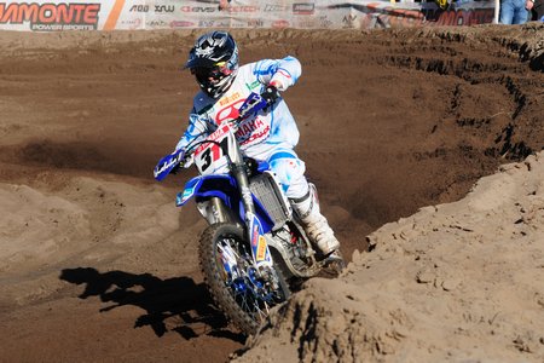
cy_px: 182
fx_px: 1949
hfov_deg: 15.9
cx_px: 272
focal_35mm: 129
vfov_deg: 10.6
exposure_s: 1/1000
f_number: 5.6
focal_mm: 86
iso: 200
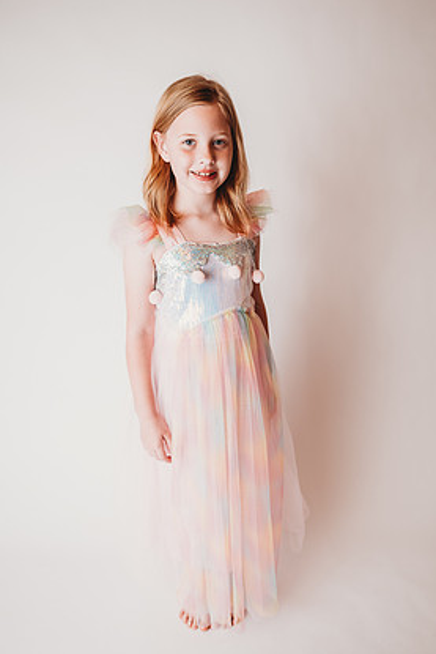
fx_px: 472
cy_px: 336
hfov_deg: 49.6
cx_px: 224
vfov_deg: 69.4
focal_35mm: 26
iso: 100
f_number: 2.5
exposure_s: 1/160
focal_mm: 24
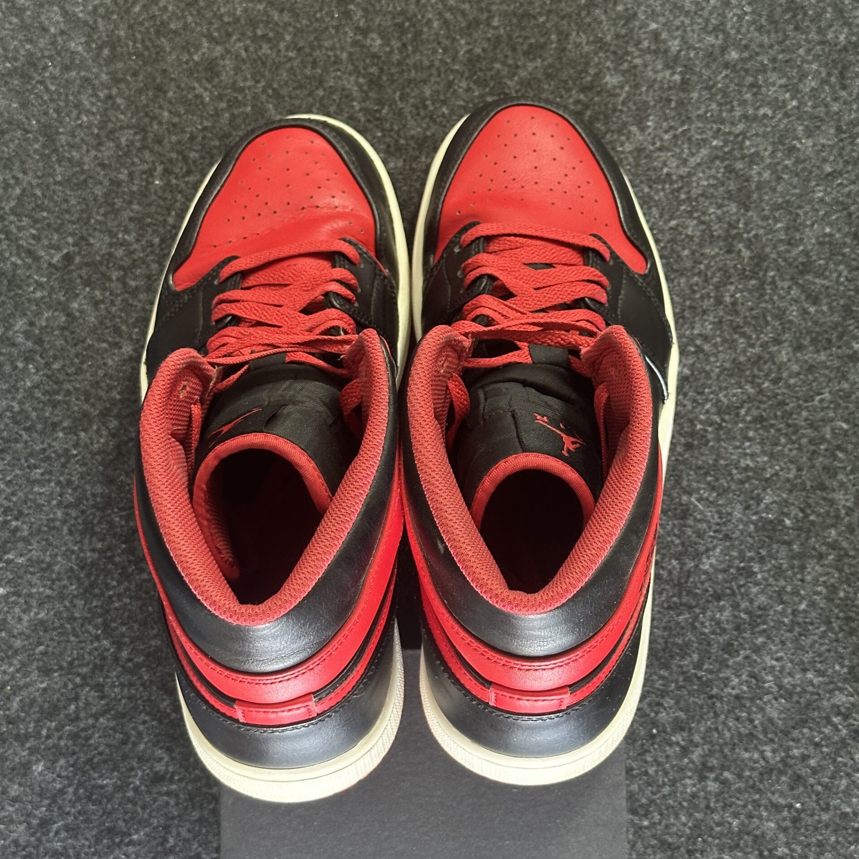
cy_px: 451
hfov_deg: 30.0
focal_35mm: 57
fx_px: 1600
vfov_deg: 30.0
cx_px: 427
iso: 320
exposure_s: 1/33
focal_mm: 6.86
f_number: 1.78
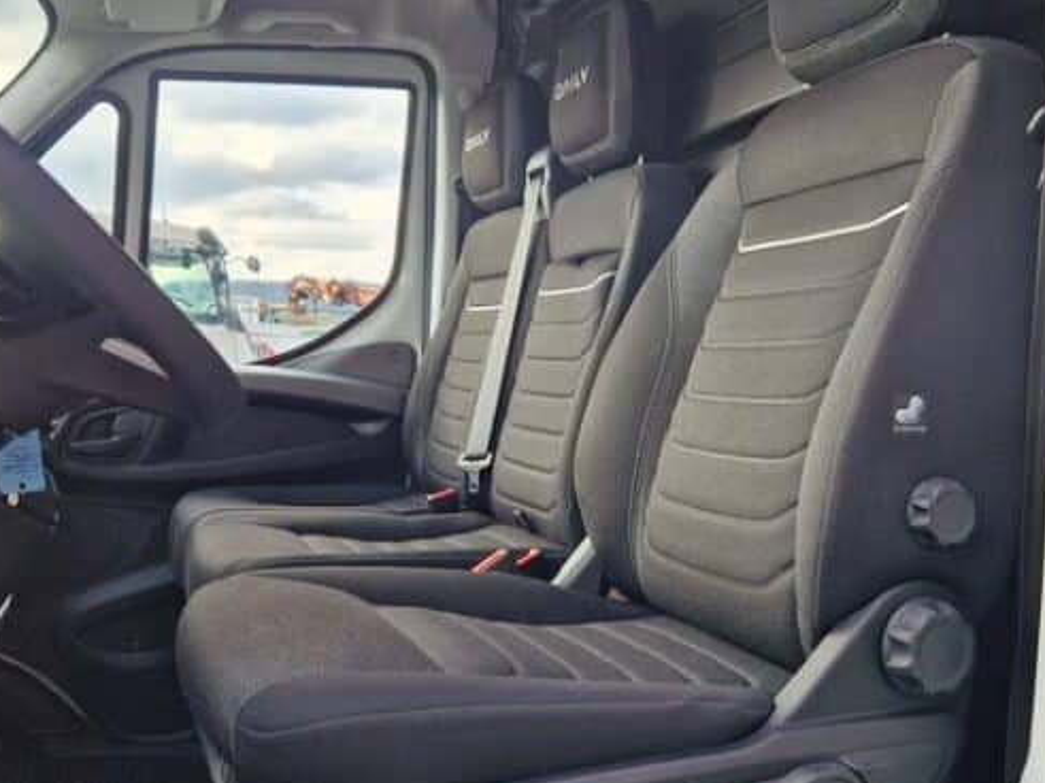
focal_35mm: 36
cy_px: 406
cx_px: 530
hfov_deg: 51.4
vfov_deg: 39.6
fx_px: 1087
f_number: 1.8
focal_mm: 5.4
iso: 50
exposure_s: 1/180
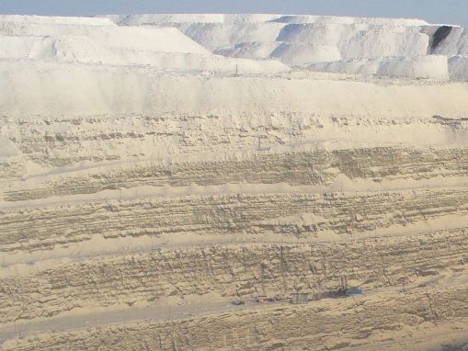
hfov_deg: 19.9
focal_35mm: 93
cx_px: 544
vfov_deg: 15.7
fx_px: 1258
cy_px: 323
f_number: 5.6
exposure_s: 1/400
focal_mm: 6.1
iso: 80
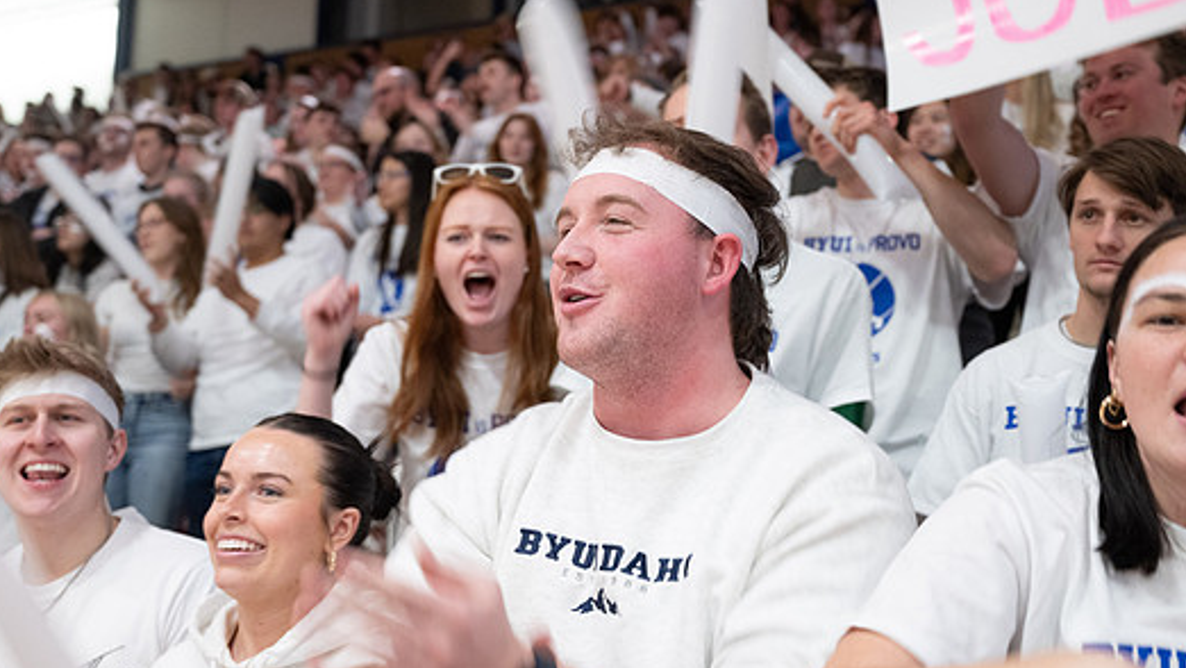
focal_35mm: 57
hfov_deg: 36.6
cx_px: 573
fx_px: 1793
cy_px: 356
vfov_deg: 21.1
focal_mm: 49
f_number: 4
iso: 1600
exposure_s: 1/60
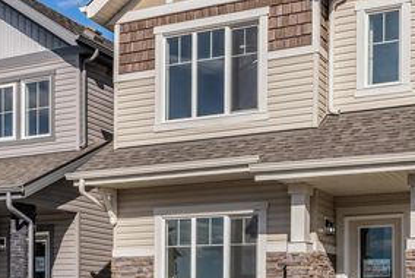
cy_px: 137
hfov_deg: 42.8
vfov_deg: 29.9
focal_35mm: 45
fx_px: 519
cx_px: 286
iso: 320
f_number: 8
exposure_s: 1/800
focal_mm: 20
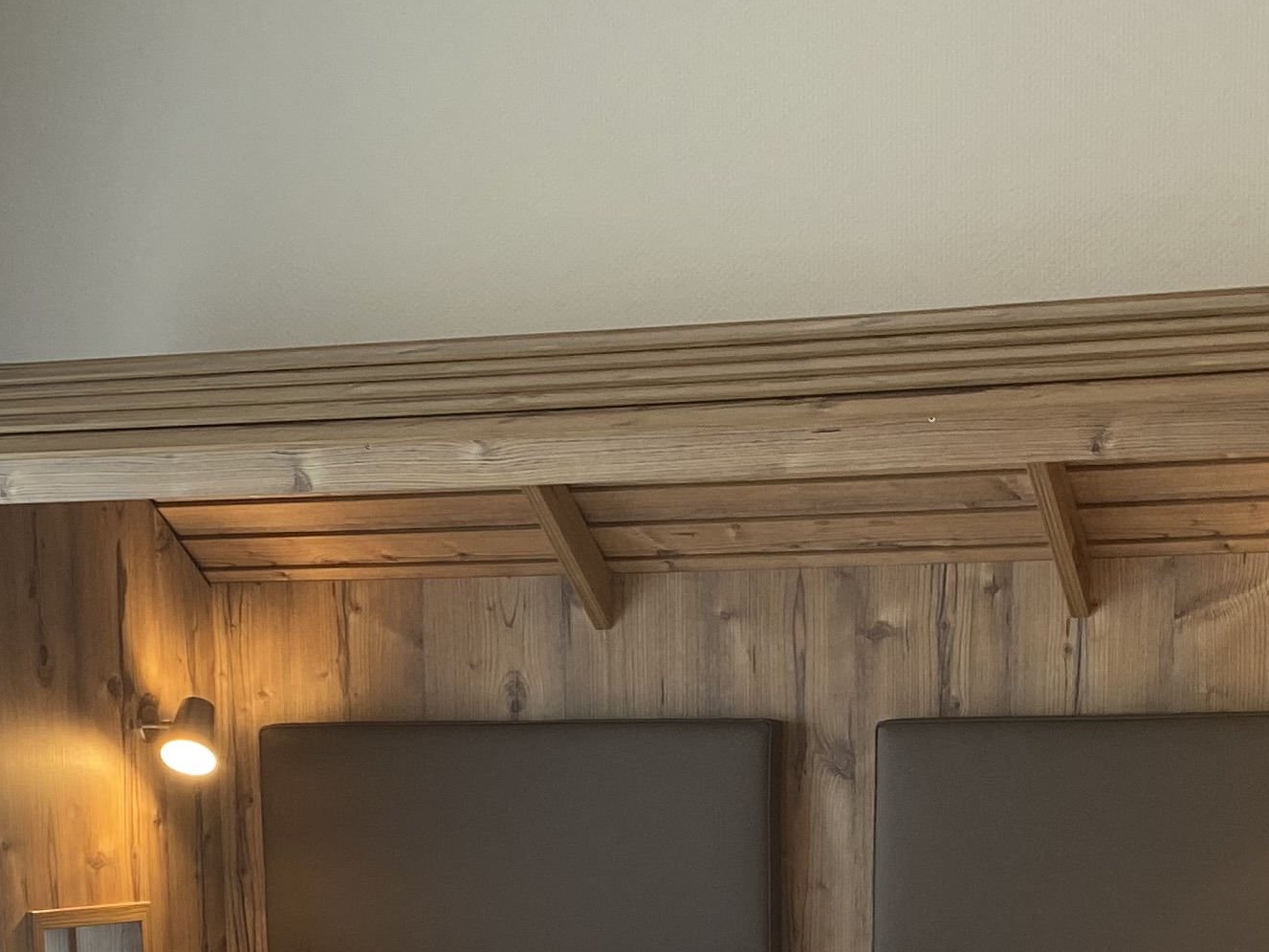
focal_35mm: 79
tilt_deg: -10.1
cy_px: 1336
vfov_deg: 17.2
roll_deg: +0.8
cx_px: 667
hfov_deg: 24.7
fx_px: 2896
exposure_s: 1/50
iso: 64
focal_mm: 4.25
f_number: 1.8
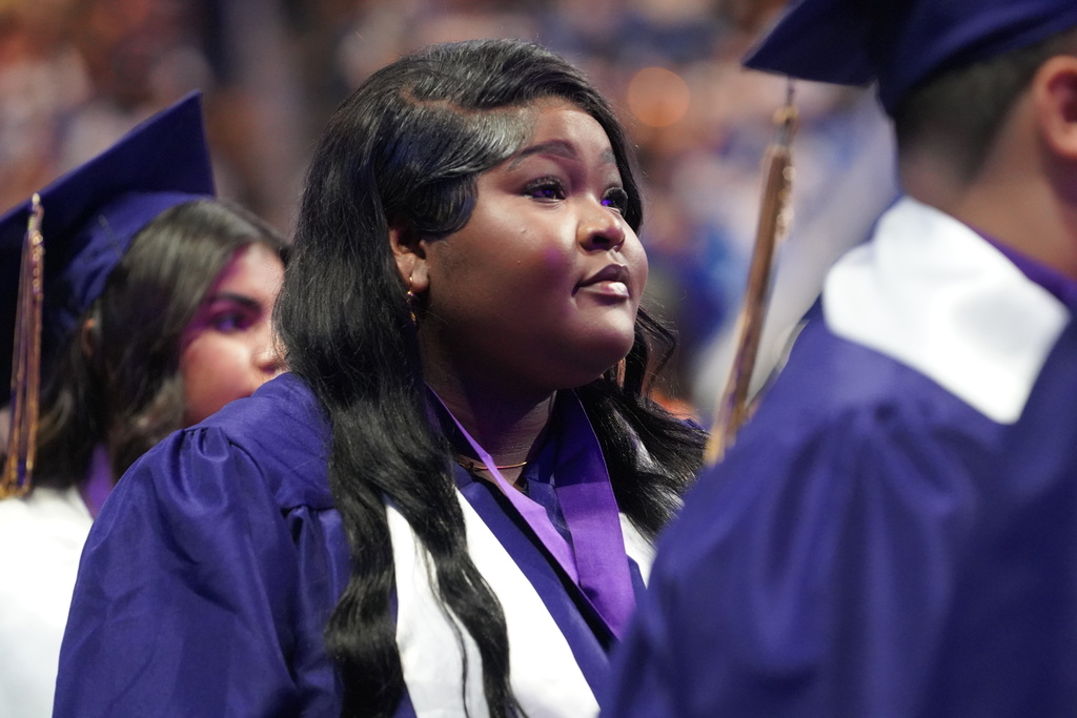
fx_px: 5924
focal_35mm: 198
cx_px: 538
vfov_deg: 6.9
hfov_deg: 10.4
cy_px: 359
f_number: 4
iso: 10000
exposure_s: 1/200
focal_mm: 198
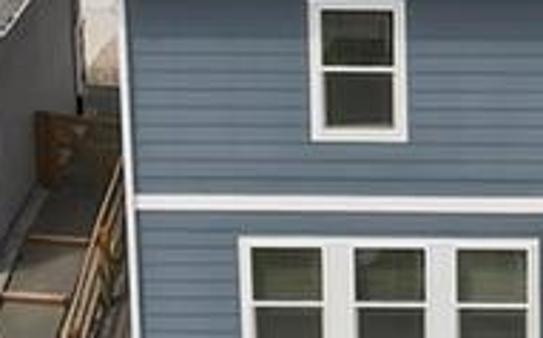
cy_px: -82
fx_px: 2839
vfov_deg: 6.8
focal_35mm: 192
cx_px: 620
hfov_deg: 10.8
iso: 100
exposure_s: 1/250
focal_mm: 4.5
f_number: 2.8
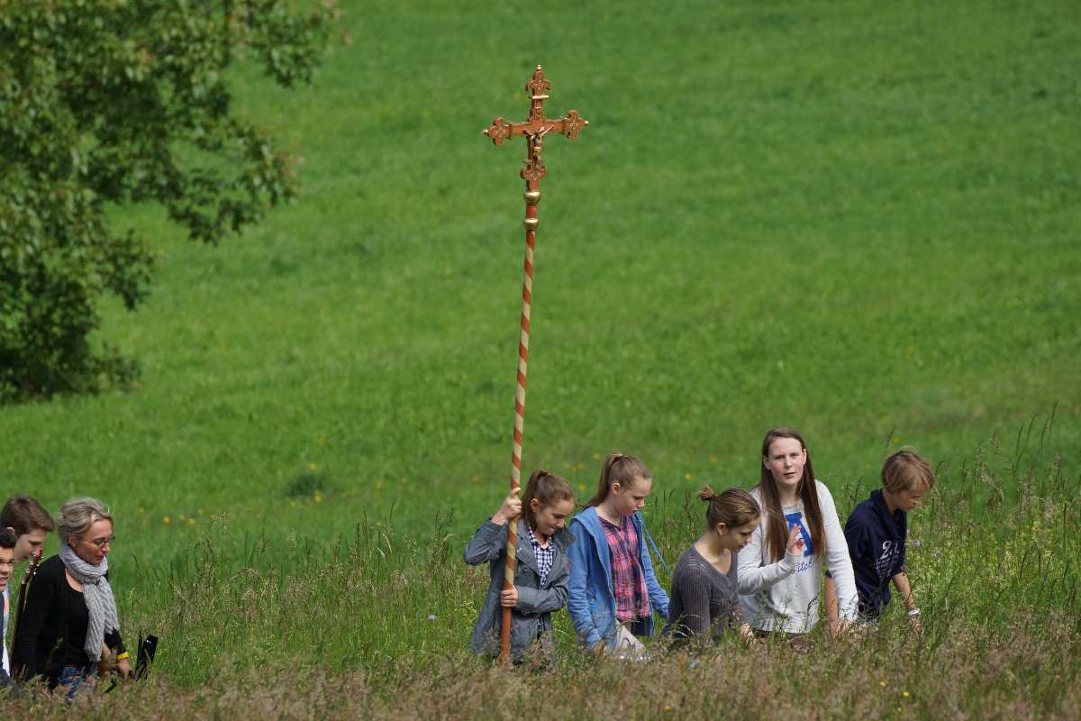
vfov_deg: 3.7
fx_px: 11260
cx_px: 540
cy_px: 360
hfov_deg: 5.5
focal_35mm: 375
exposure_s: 1/400
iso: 100
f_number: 5.6
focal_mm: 250
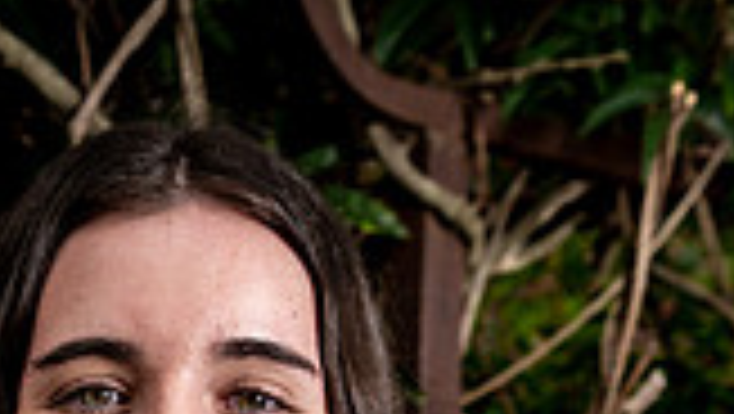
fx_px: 2922
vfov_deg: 7.6
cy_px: 972
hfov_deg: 14.2
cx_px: 86
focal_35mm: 150
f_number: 5.6
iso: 320
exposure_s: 1/250
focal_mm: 52
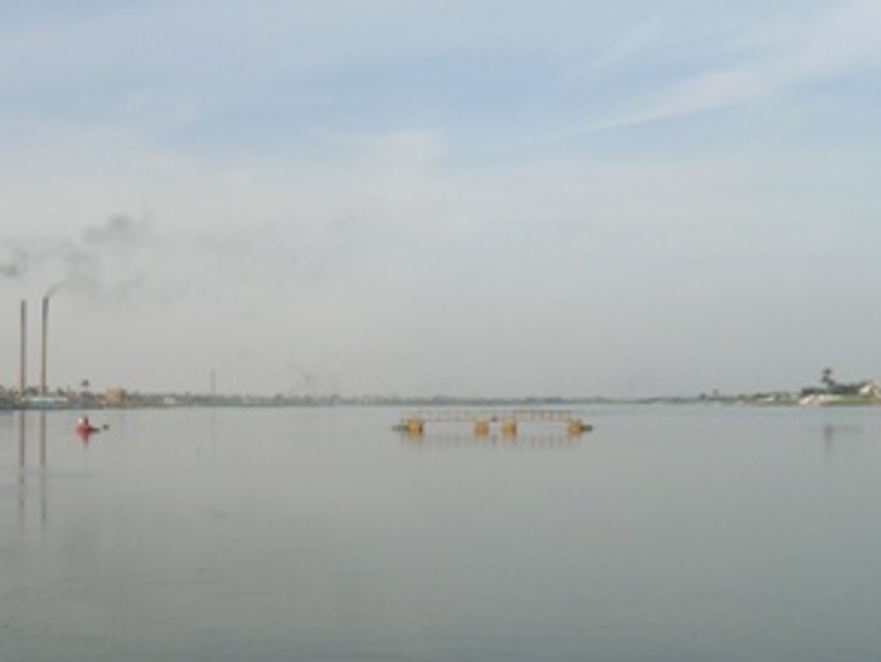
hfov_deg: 35.5
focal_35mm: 54
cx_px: 486
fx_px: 1375
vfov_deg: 27.1
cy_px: 325
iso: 50
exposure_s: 1/568
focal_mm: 5.4
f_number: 4.8
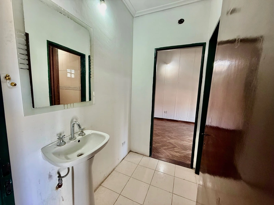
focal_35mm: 14
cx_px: 137
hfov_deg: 102.1
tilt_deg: -6.4
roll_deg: -1.8
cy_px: 102
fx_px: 111
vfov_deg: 85.7
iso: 250
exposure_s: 1/100
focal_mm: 2.22
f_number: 2.2
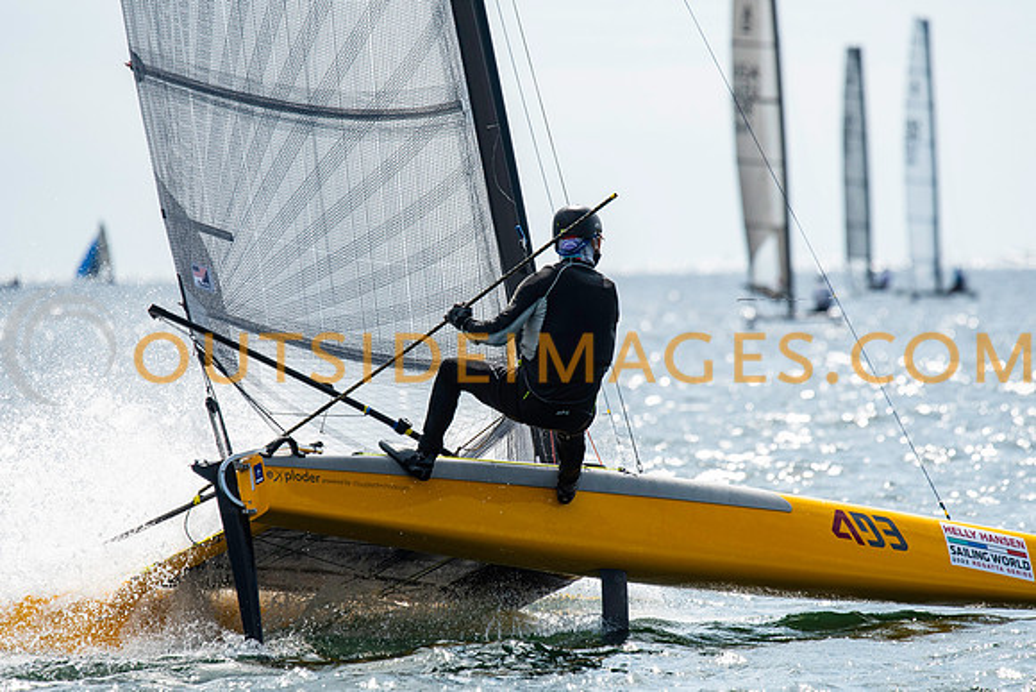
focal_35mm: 450
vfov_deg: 3.1
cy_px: 346
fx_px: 12952
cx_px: 518
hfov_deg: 4.6
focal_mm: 300
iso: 400
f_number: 5
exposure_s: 1/6400
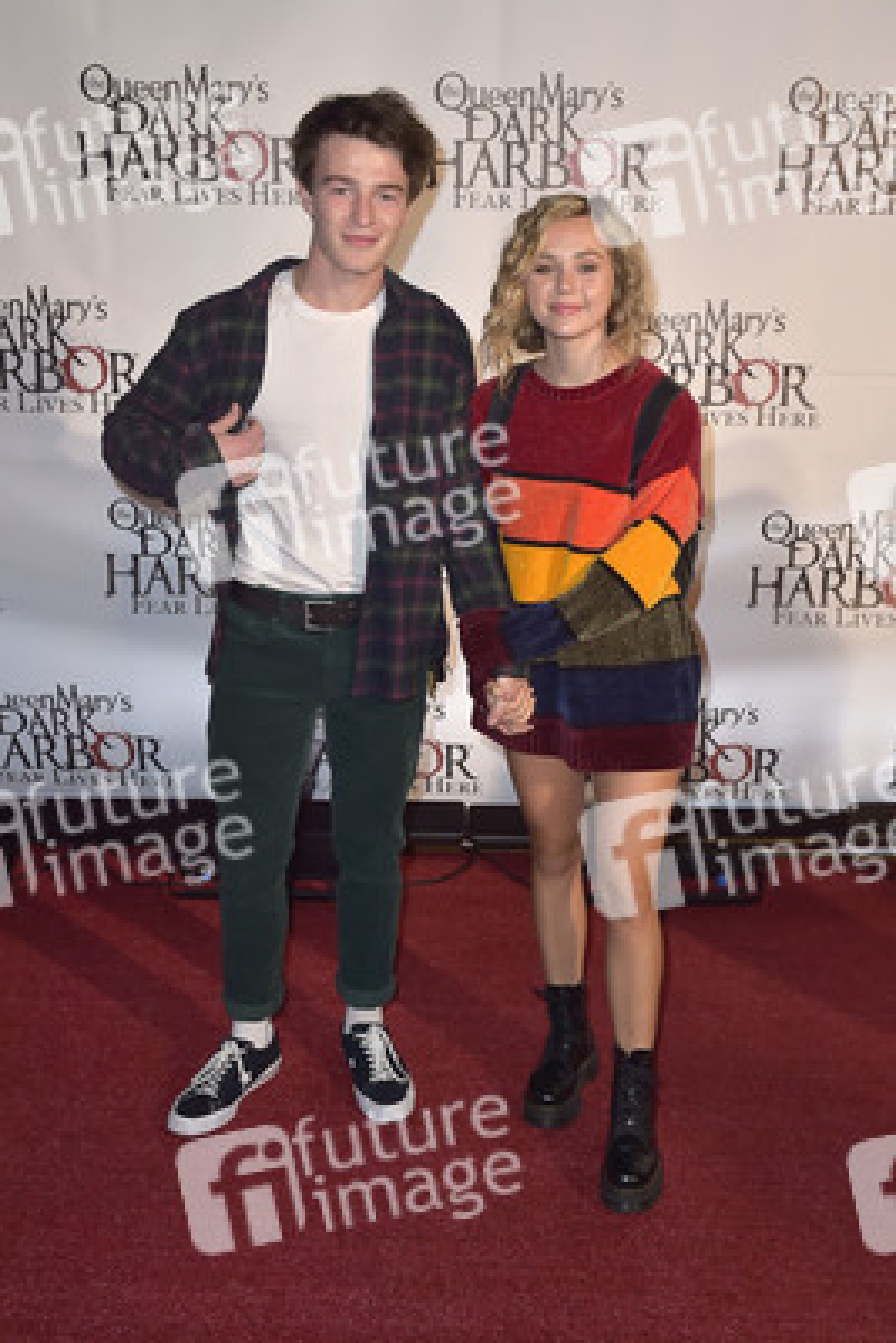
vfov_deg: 54.4
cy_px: 672
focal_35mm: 35
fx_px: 1305
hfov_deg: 37.9
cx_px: 448
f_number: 5.6
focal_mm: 35
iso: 400
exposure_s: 1/250
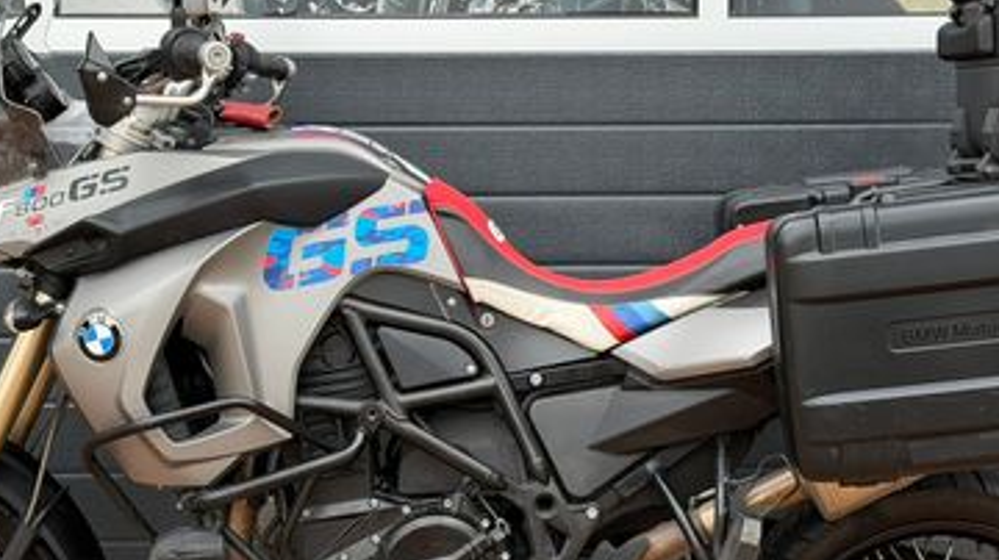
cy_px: 408
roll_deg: +0.5
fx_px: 2462
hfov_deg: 22.9
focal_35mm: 93
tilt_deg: -5.6
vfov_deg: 13.0
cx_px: 447
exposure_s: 1/530
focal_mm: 6.76
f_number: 1.78
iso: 80
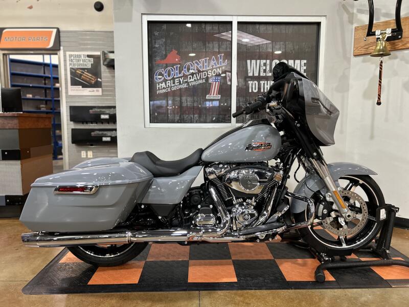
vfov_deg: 53.1
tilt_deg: -6.2
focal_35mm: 26
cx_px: 204
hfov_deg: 67.3
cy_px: 154
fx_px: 307
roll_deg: +0.2
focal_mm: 5.7
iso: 125
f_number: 1.5
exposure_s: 1/60
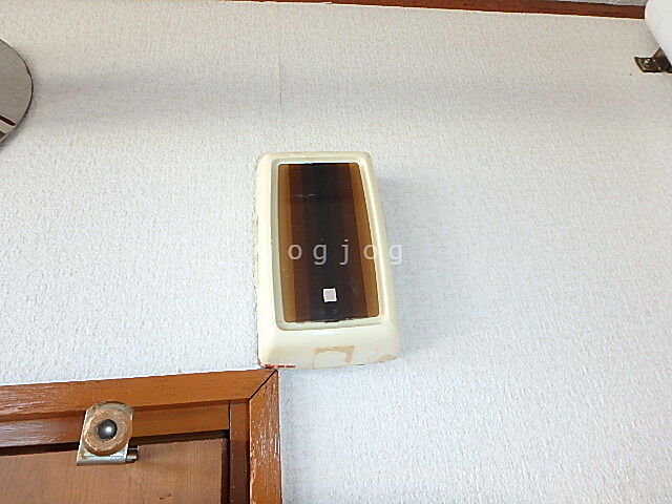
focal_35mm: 21
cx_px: 336
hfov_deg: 79.0
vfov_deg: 63.4
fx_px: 408
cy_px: 252
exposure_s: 1/60
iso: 200
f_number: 3.5
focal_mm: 3.7
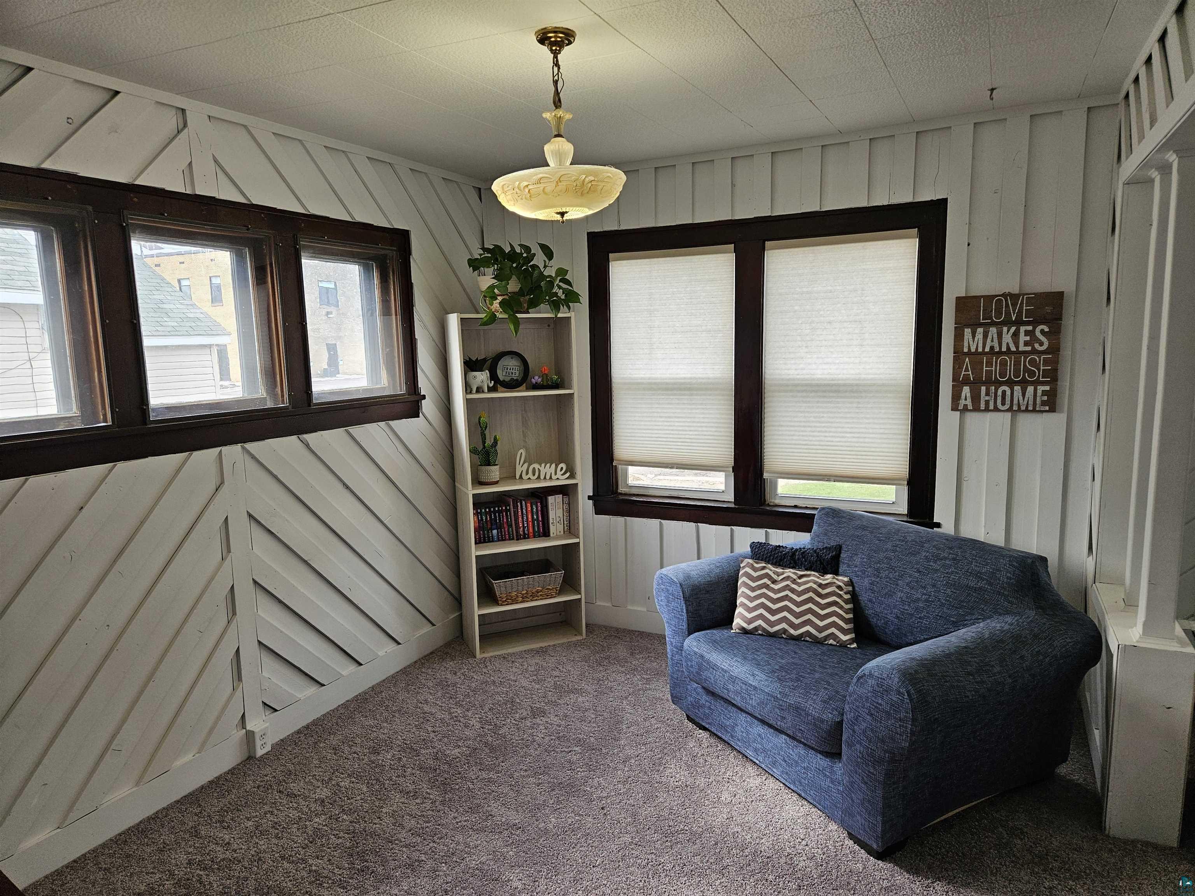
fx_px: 794
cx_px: 598
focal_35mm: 23
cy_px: 448
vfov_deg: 58.9
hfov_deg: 73.9
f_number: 1.8
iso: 80
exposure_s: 1/180
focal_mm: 5.4
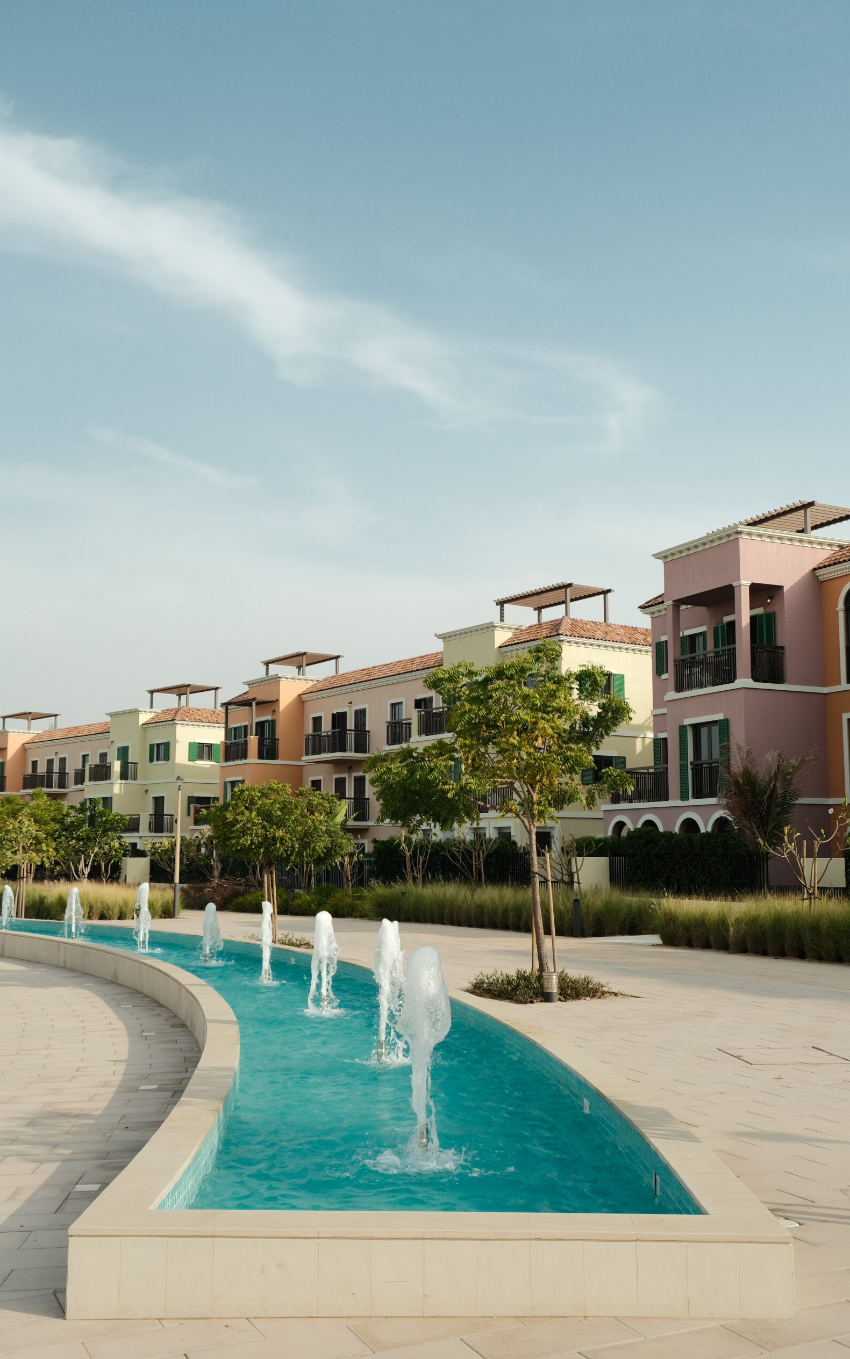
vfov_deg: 58.1
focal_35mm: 33
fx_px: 1223
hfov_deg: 38.3
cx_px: 445
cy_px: 678
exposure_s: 1/800
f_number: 5.6
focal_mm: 21.4
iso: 640
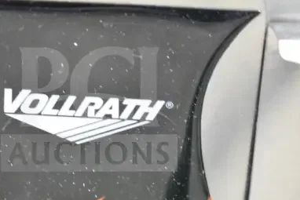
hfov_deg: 15.5
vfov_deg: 10.4
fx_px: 1099
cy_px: 109
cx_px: 89
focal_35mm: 132
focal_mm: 55
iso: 25600
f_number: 5.6
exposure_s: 1/25
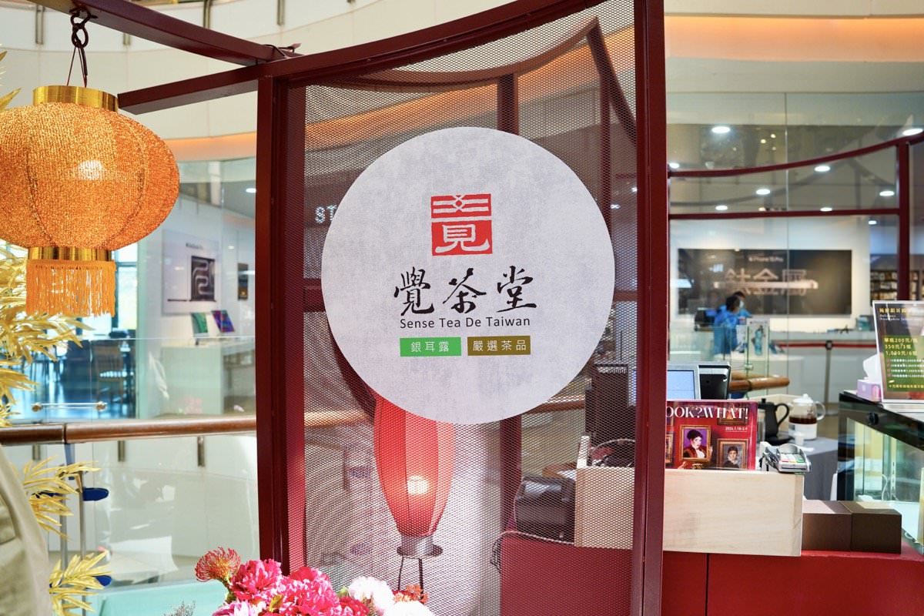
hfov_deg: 65.5
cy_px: 308
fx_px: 719
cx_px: 462
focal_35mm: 28
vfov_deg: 46.4
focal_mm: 28
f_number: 4
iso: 500
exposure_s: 1/160
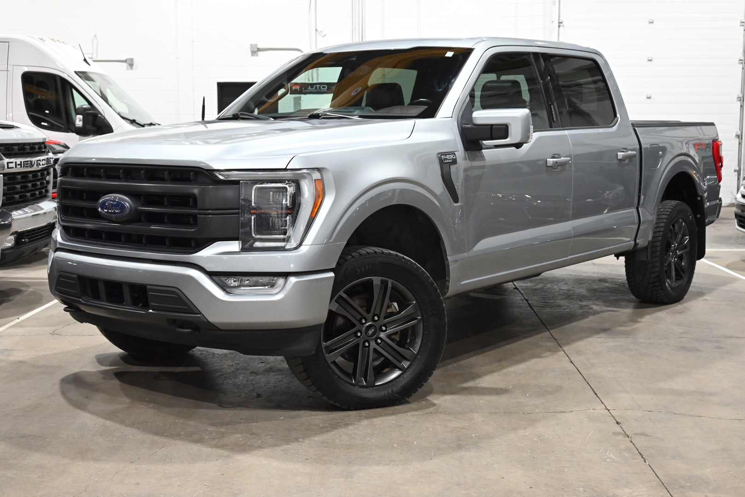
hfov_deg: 41.1
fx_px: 994
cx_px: 372
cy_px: 248
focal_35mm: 48
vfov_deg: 28.1
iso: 4000
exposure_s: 1/100
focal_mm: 48
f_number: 7.1
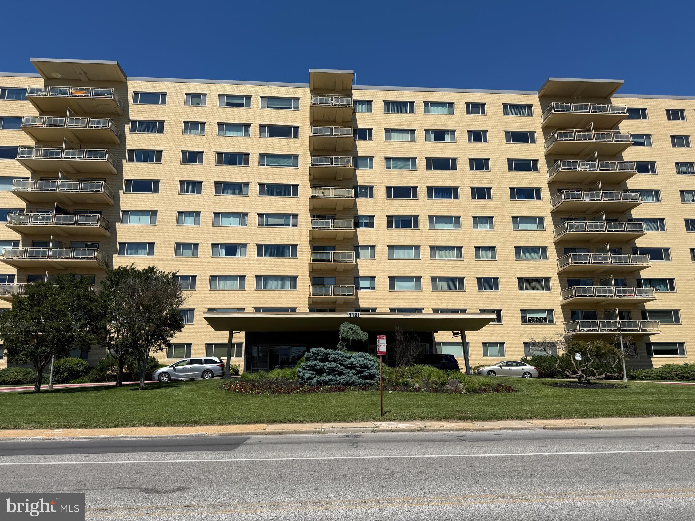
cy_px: 260
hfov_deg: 71.6
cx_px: 348
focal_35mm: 24
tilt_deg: +14.1
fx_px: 482
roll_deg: -0.2
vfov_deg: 56.8
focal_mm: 6.76
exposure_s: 1/7353
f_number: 1.78
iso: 80
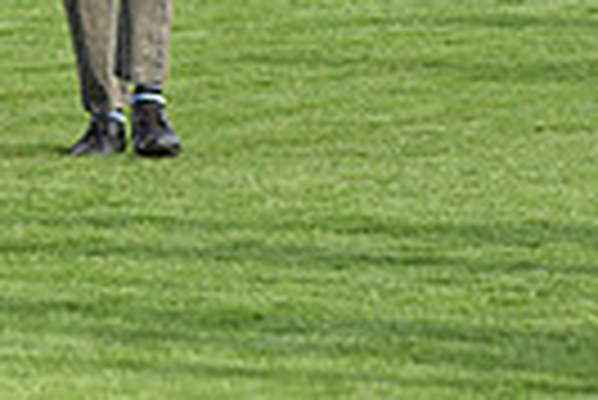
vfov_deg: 1.6
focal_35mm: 872
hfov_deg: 2.4
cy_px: -411
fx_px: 14501
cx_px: -337
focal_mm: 200
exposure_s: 1/1250
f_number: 5.6
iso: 640
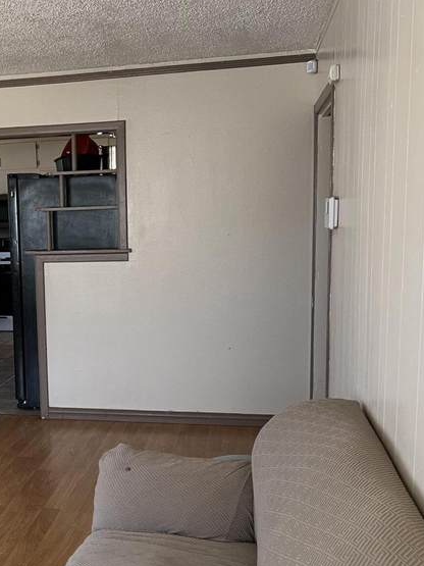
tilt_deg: -9.7
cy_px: 325
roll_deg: +2.4
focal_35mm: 45
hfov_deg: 31.1
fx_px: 735
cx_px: 66
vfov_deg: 42.0
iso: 125
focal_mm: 5.7
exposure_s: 1/61
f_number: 1.5
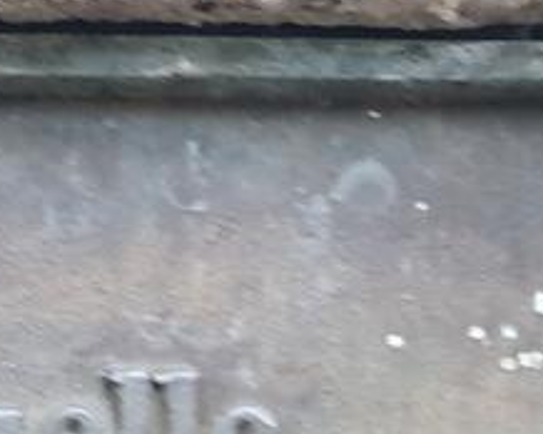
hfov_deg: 12.5
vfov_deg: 10.0
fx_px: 2248
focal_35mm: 140
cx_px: -456
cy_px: 928
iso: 200
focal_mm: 4.3
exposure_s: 1/50
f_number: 2.4
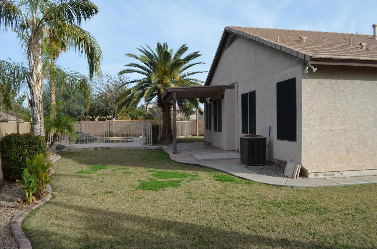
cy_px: 124
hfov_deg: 67.5
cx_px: 188
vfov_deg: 47.7
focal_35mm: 27
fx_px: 282
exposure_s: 1/250
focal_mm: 18
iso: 140
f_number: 8
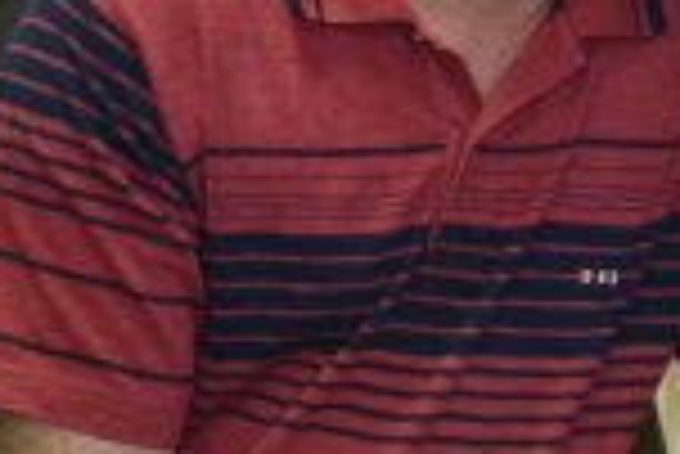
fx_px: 2716
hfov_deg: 13.7
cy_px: 29
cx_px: 923
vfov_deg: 9.5
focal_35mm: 144
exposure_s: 1/60
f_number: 4.5
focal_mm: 29
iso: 2800
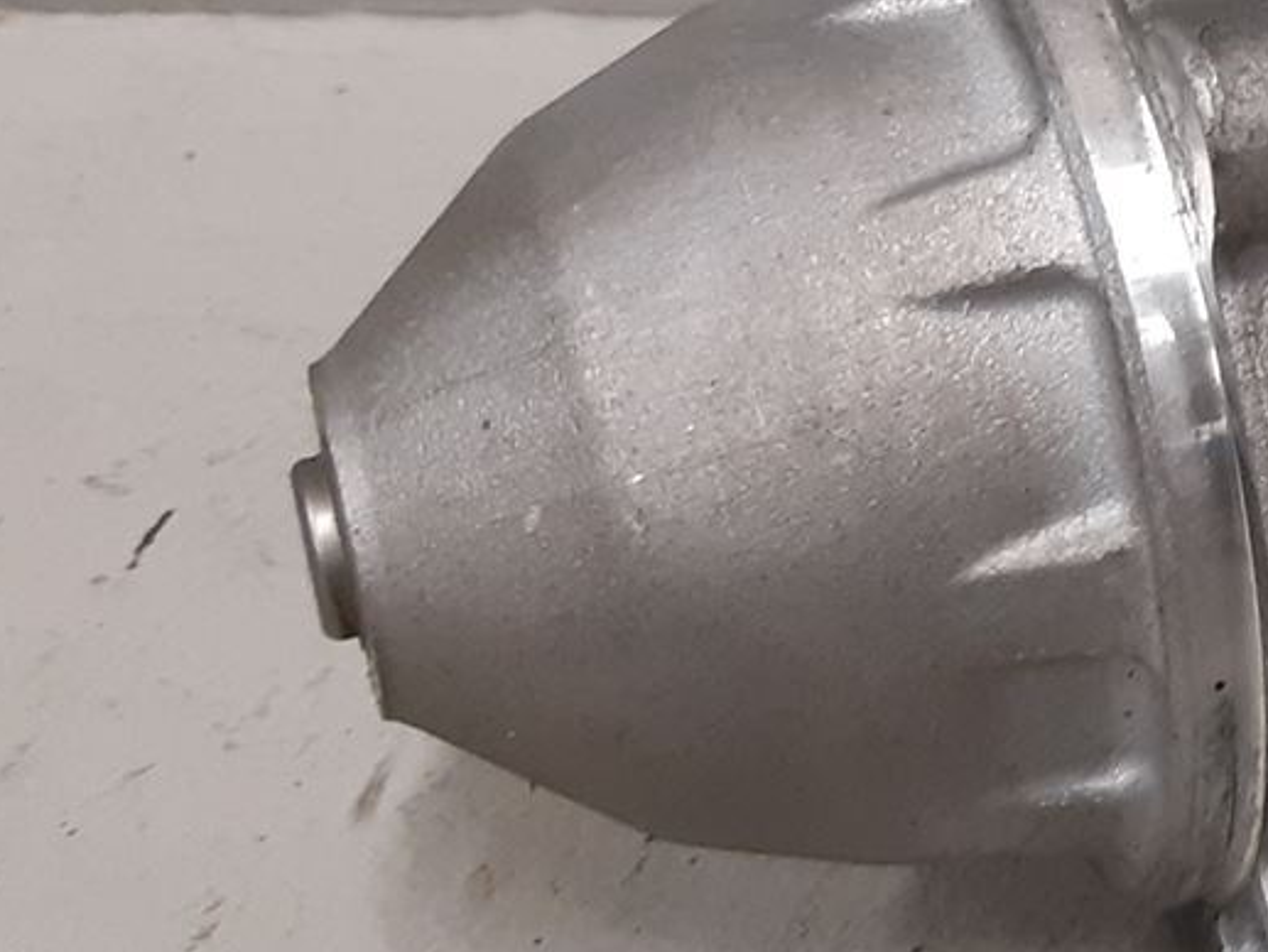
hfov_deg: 17.5
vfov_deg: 14.0
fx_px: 3774
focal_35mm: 103
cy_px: -120
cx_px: 1790
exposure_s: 1/50
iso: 160
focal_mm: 3.93
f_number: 1.7
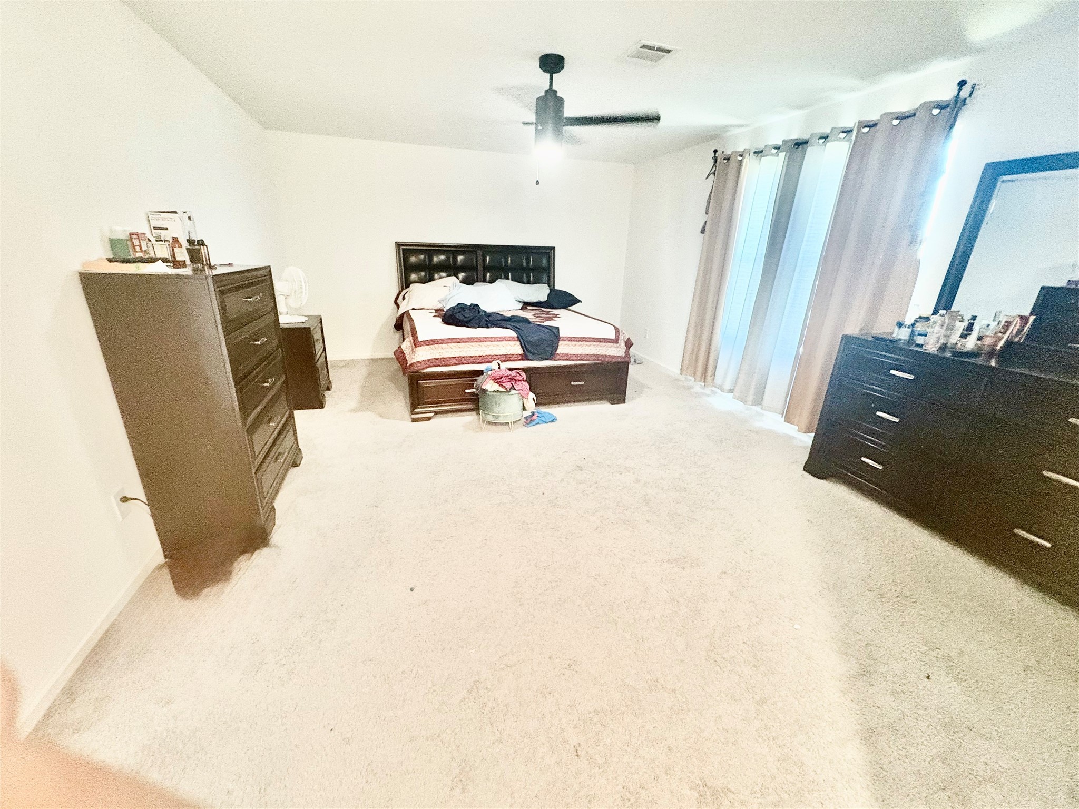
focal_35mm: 14
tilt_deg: -18.8
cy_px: 404
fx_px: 436
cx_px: 540
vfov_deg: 85.7
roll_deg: -1.0
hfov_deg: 102.1
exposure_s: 1/40
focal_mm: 2.22
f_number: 2.2
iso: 640
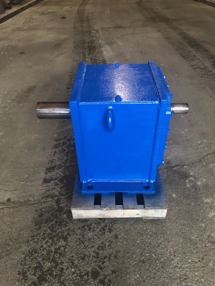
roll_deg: +2.0
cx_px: 108
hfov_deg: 49.7
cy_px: 143
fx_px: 232
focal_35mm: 28
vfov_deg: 63.4
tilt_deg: -38.1
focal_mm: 4
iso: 100
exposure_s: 1/15
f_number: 1.8
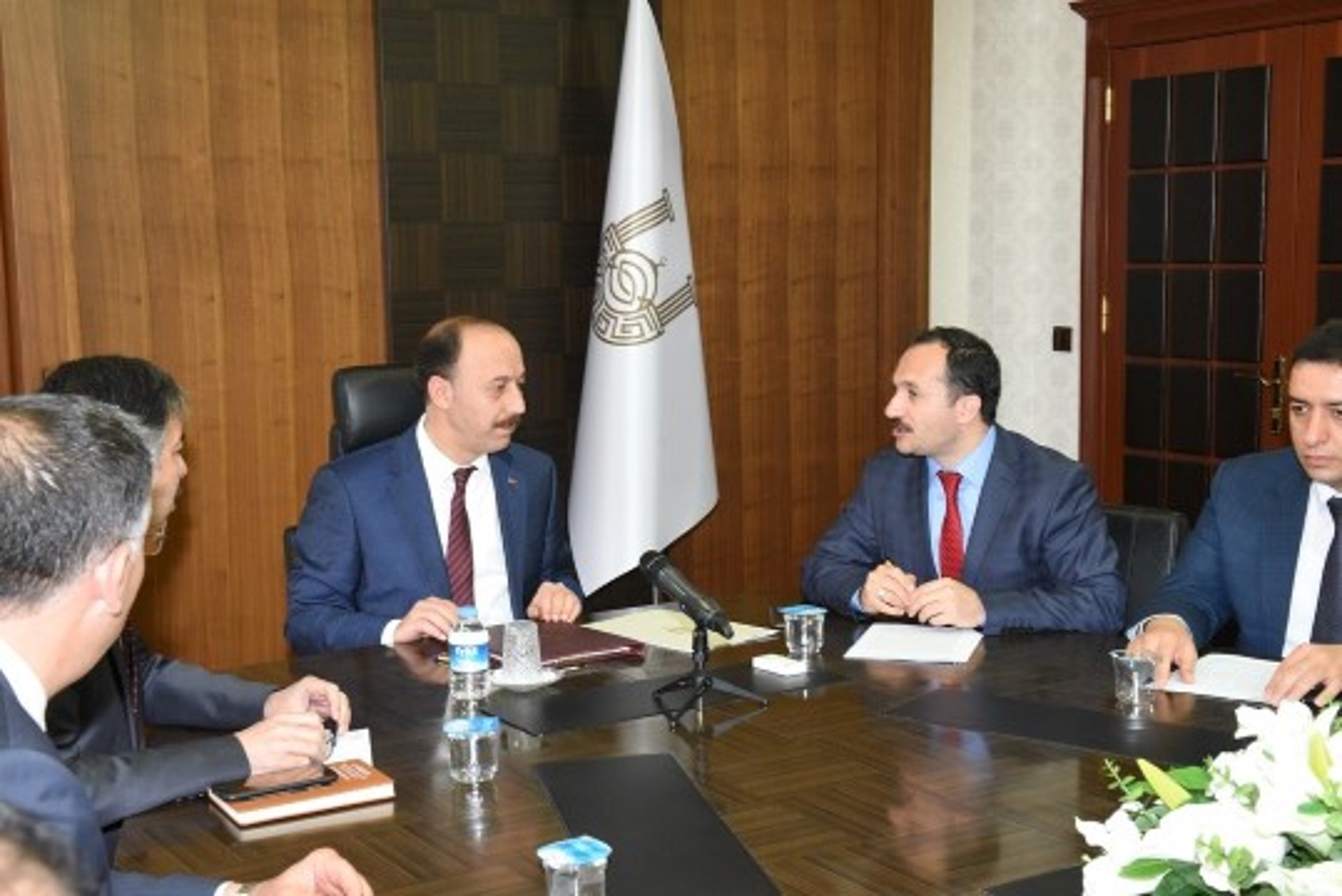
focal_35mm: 50
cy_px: 448
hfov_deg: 39.6
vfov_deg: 27.0
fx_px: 1865
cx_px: 671
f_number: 10
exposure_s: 1/60
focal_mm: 50
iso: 6400
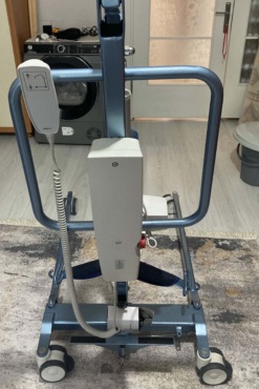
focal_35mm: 34
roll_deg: +0.8
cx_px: 121
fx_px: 367
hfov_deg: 38.9
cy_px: 173
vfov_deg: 55.7
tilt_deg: -28.6
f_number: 1.8
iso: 320
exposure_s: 1/50
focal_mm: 3.99
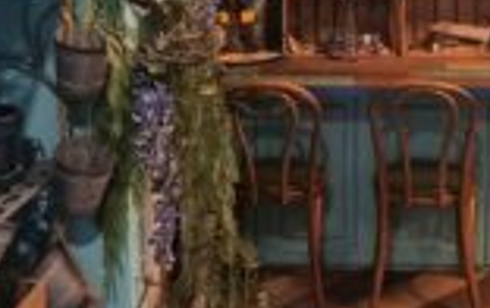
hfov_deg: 32.8
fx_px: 816
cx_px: 369
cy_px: -38
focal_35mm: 61
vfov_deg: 20.3
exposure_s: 1/30
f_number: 2.2
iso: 400
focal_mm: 2.2
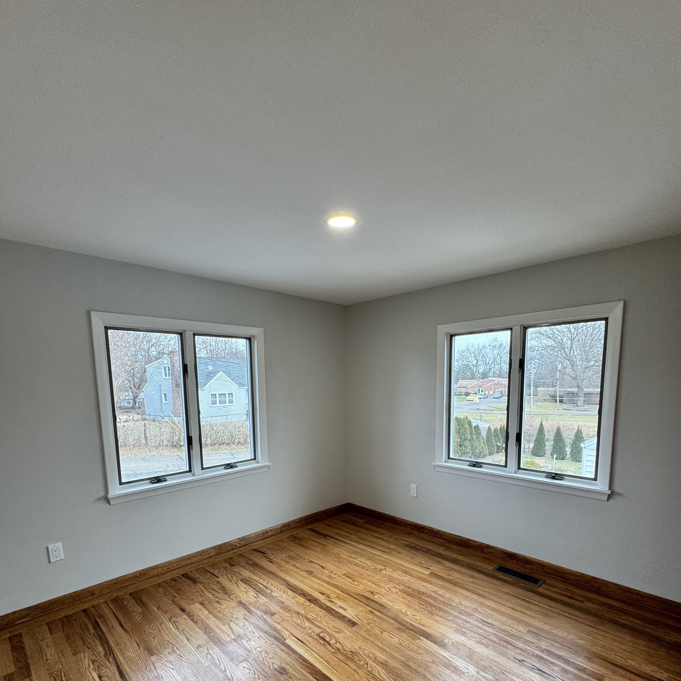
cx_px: 337
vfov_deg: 82.2
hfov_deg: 84.0
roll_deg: +1.7
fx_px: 378
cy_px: 430
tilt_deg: -7.3
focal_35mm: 17
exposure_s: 1/120
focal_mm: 2.22
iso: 125
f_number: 2.2
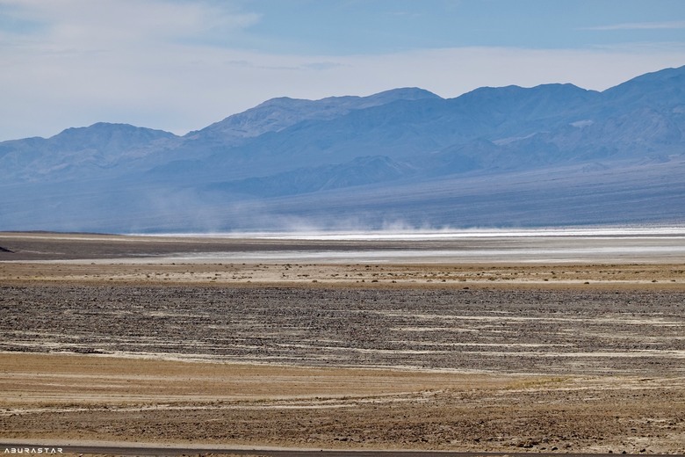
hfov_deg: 10.3
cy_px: 228
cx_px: 342
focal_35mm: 200
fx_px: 3805
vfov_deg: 6.9
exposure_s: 1/1250
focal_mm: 72
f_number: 4.5
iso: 100
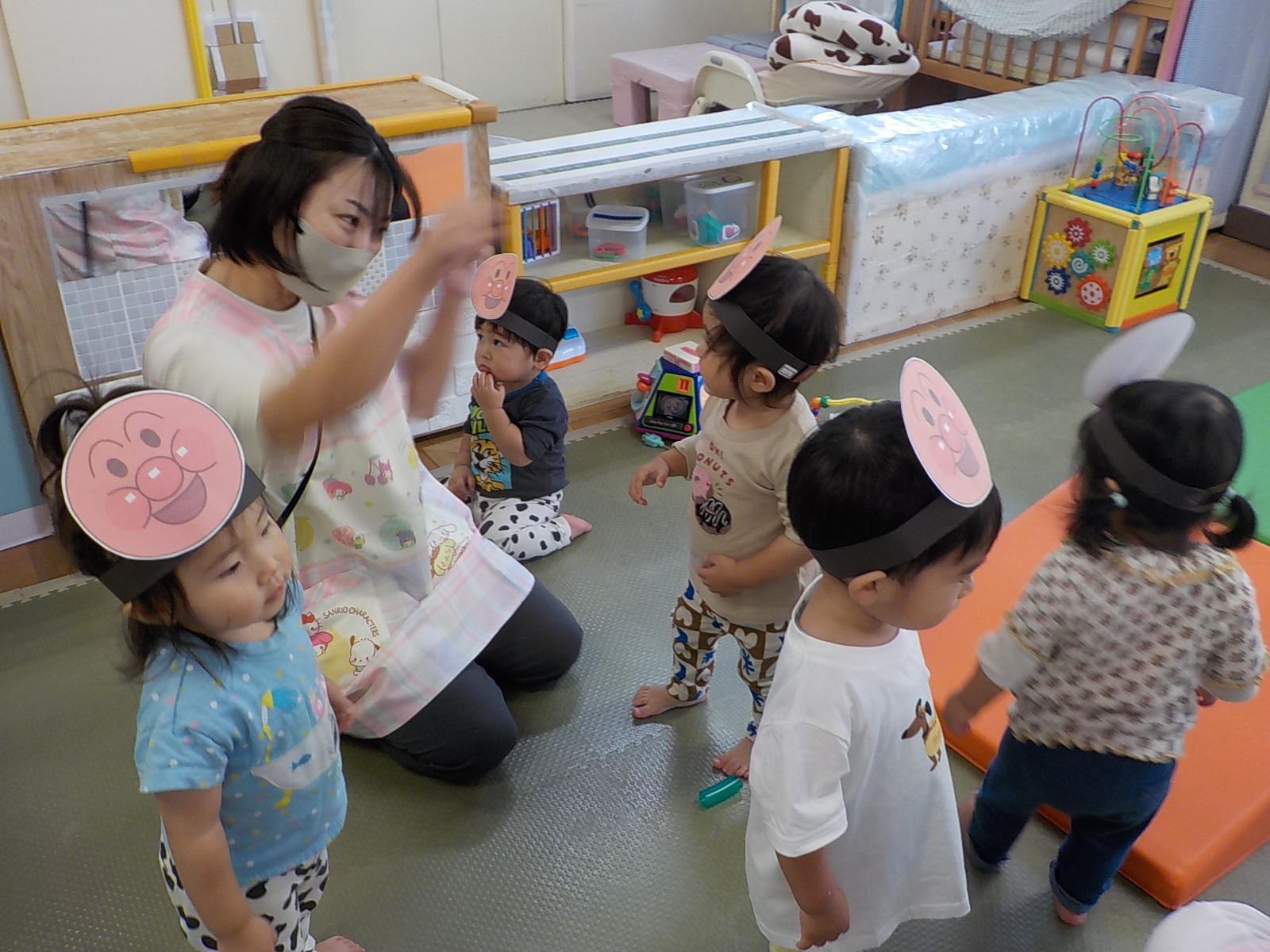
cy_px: 476
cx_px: 635
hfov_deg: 60.0
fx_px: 1101
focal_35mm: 30
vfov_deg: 46.8
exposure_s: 1/30
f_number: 3.3
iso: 125
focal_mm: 4.1
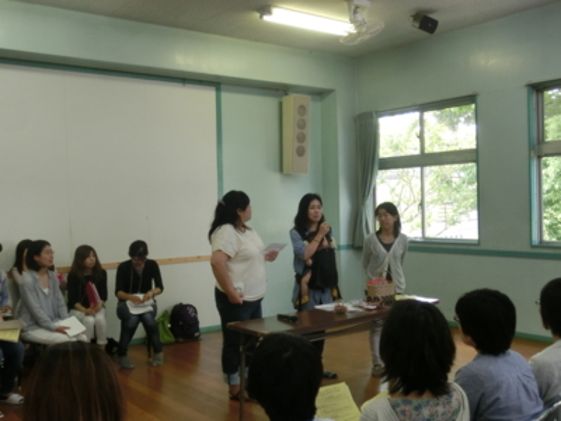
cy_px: 210
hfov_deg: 49.0
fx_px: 616
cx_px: 280
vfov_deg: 37.7
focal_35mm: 38
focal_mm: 6.67
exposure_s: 1/125
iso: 250
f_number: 3.9
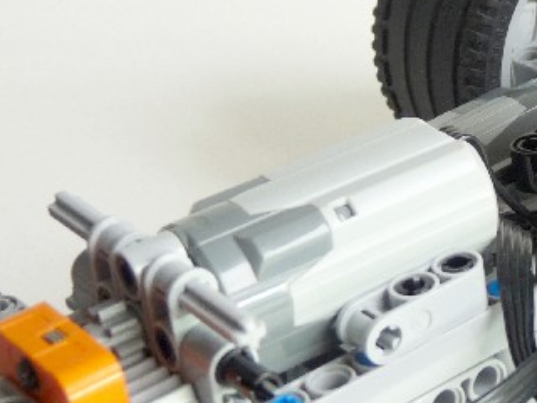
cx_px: 658
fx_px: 2017
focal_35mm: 130
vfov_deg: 11.4
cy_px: 77
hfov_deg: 14.6
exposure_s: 1/13
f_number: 3.2
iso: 100
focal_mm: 9.2
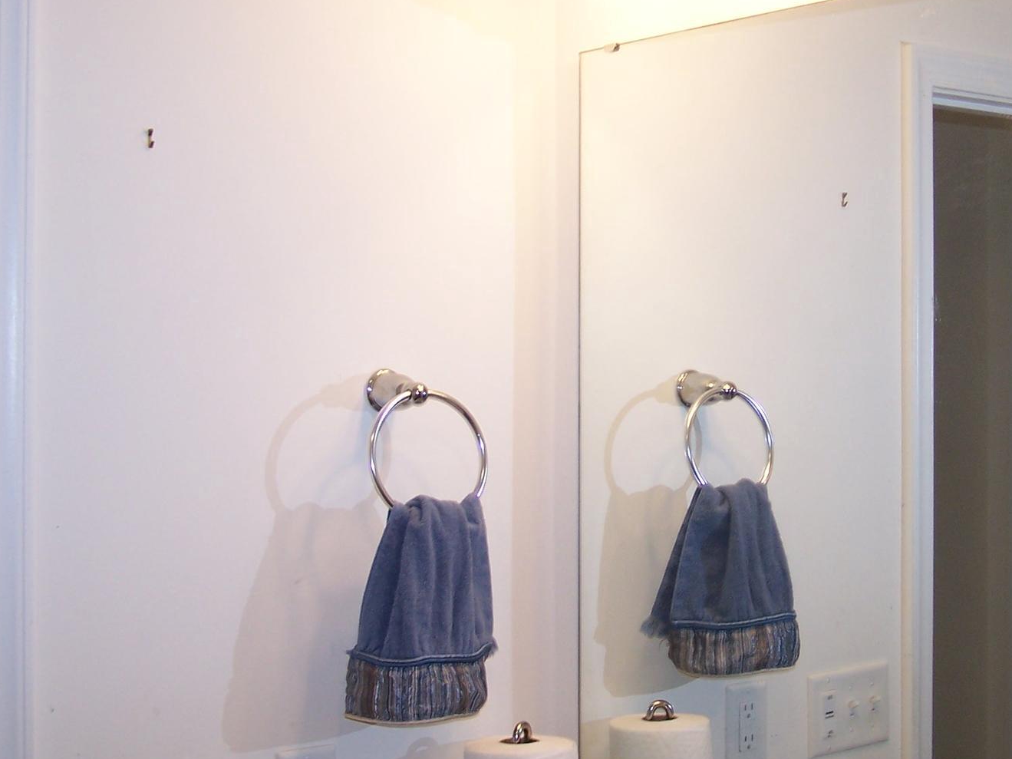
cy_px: 327
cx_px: 628
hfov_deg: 32.6
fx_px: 1725
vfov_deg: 24.8
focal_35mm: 59
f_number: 2.8
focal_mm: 6.3
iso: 80
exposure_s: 1/60
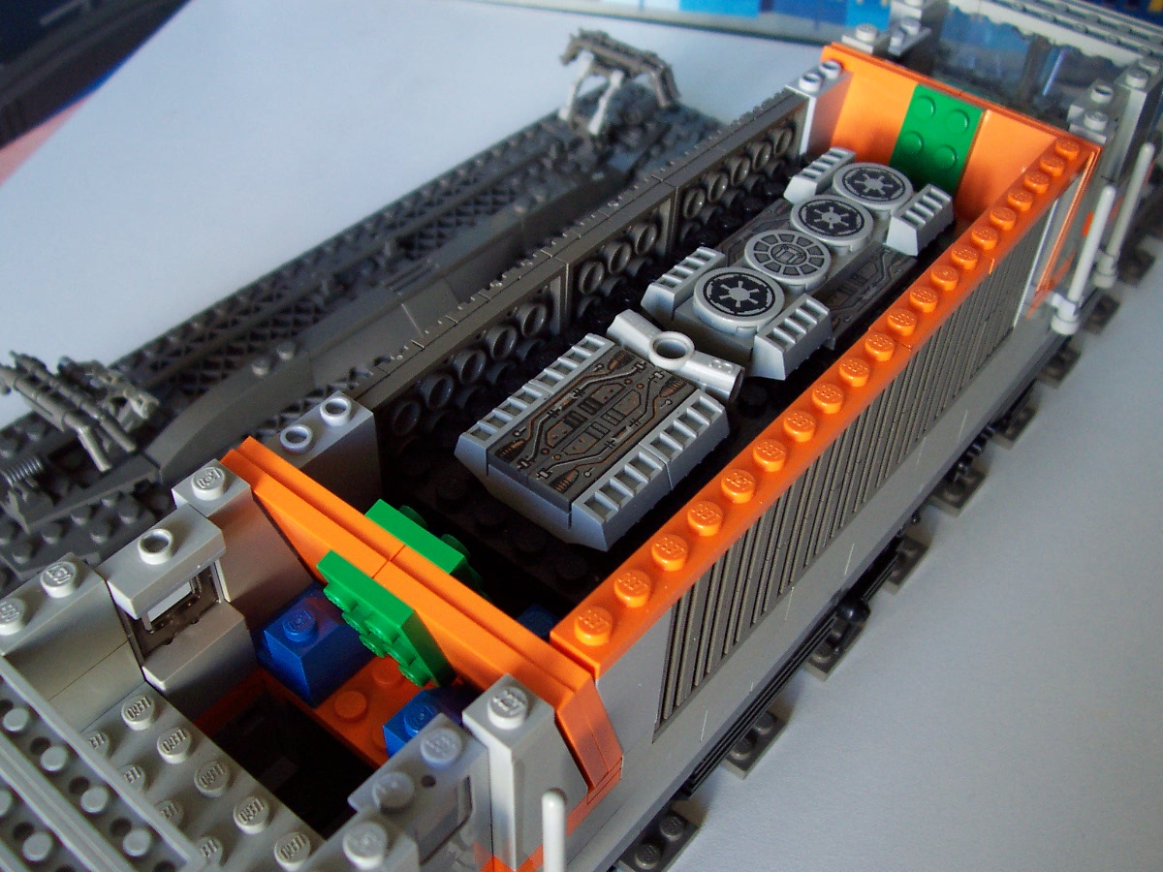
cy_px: 436
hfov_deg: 50.1
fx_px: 1243
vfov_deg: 38.7
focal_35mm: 37
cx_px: 582
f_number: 2.8
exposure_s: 1/30
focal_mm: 5.6
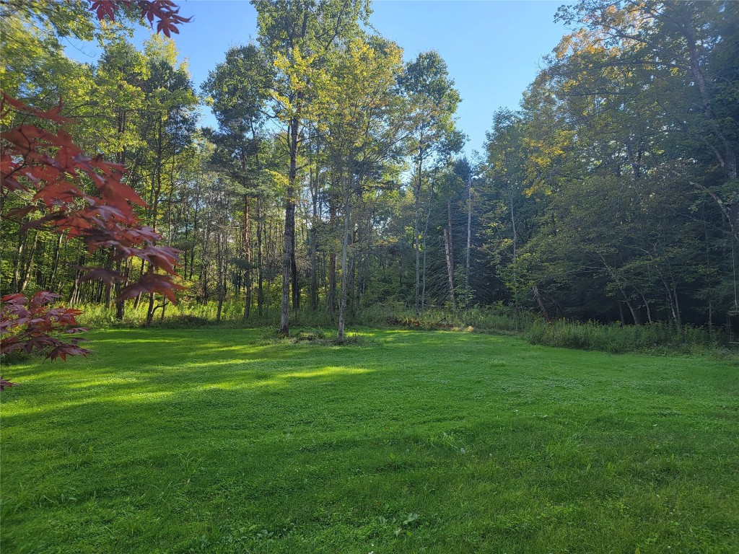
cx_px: 370
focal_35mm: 24
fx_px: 512
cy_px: 277
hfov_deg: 71.6
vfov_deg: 56.8
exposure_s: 1/226
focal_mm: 6.7
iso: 16
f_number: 1.8
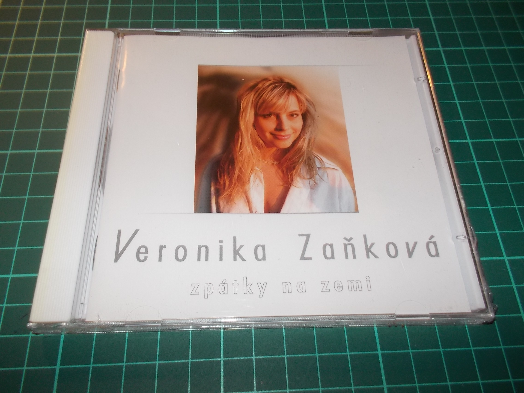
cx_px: 262
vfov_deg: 48.2
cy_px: 196
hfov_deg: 61.7
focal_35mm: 29
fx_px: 439
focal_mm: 4.1
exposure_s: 1/30
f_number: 3.3
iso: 200
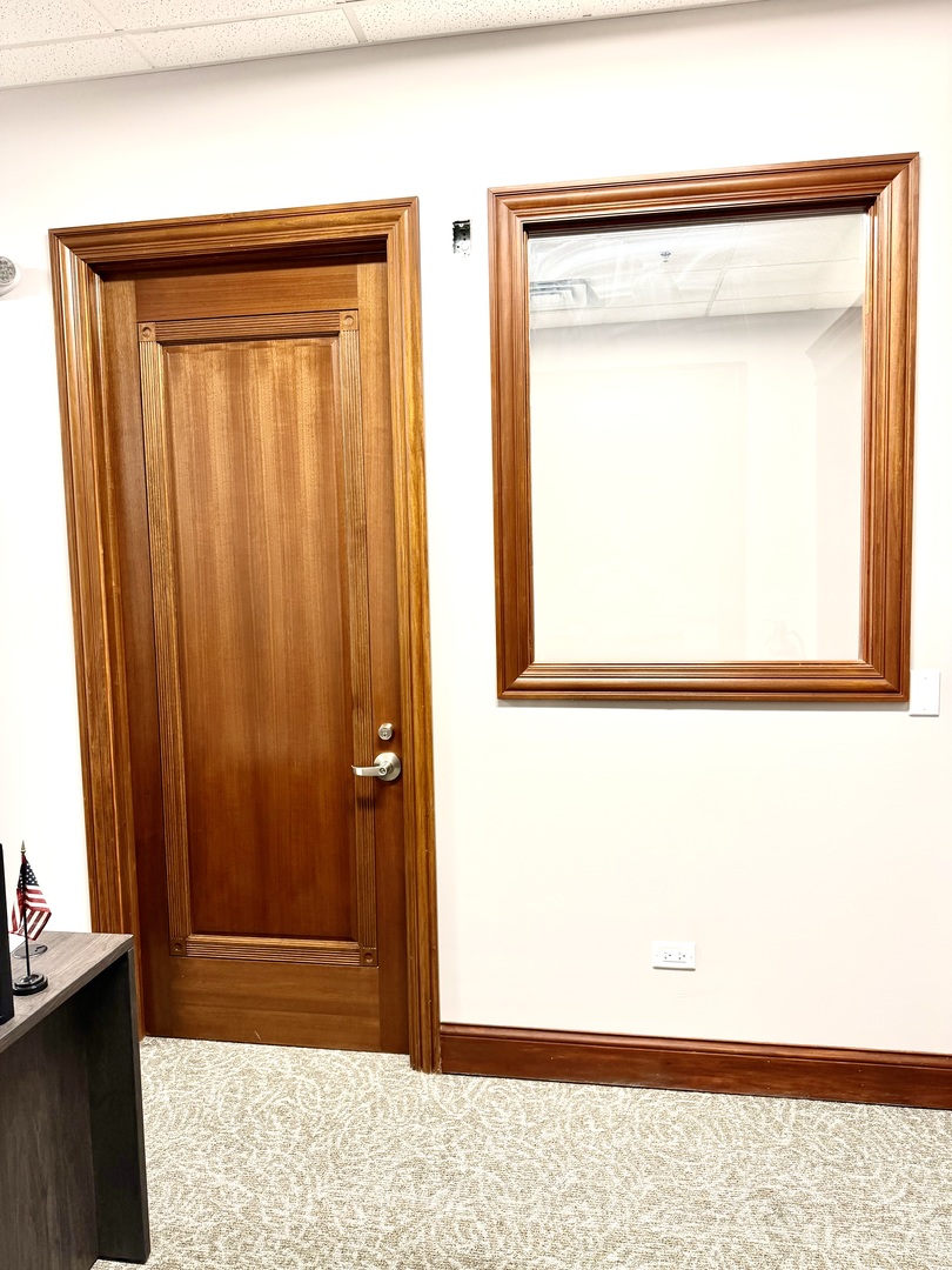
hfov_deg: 56.8
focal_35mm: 24
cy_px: 635
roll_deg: +0.7
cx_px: 476
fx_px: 880
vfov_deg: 71.6
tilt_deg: -4.7
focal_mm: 6.76
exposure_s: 1/60
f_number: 1.78
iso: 125
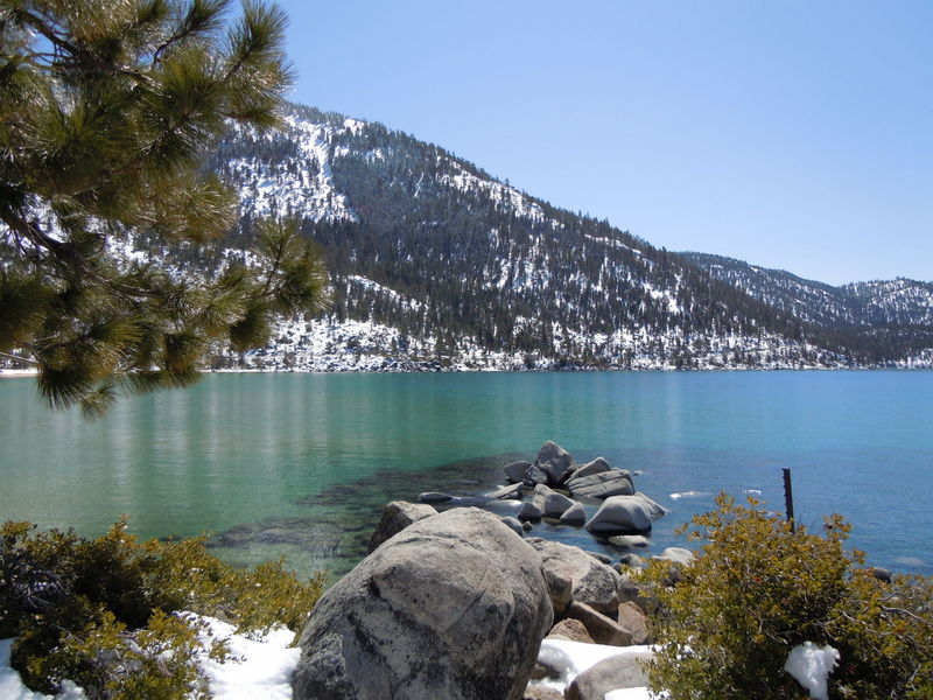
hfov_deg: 60.0
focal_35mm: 30
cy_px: 350
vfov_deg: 46.8
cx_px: 466
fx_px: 809
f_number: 7
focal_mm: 5.4
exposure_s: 1/250
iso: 100
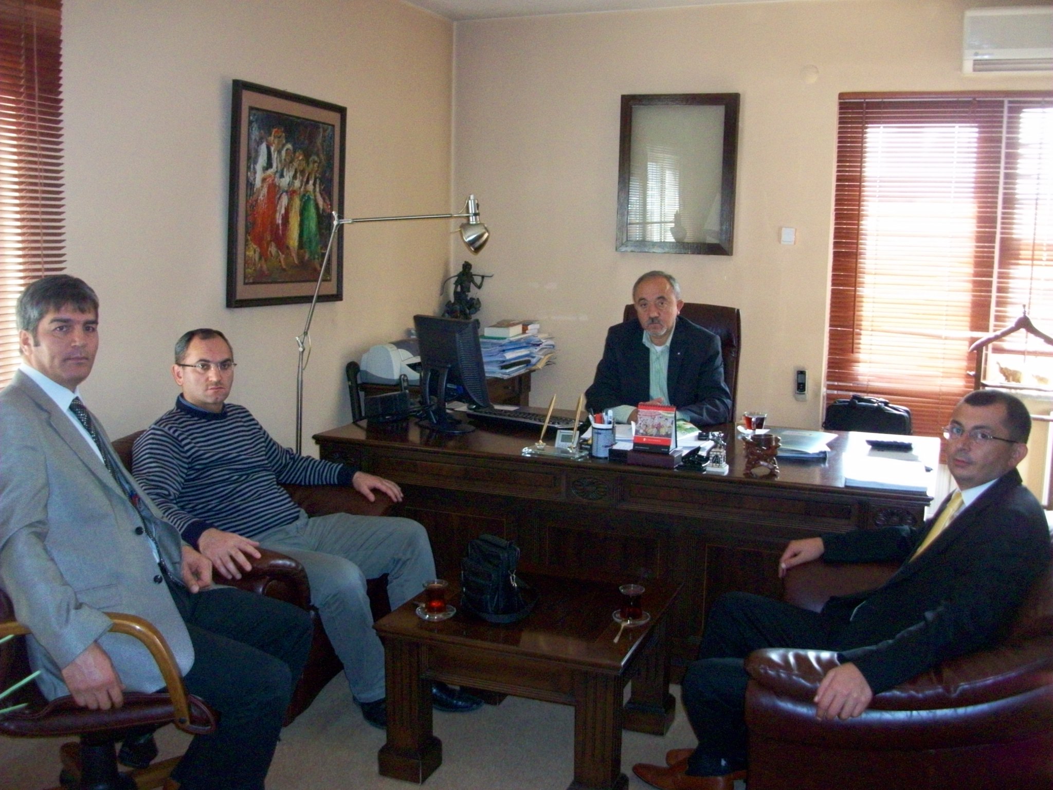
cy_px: 395
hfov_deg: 54.0
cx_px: 526
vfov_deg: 41.8
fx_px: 1034
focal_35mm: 34
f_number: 2.8
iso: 320
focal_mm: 5.7
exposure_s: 1/60
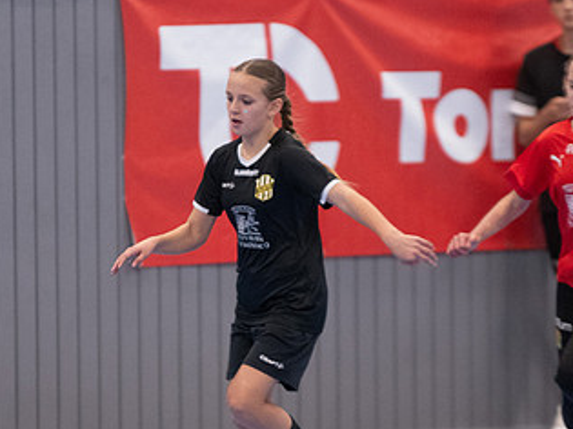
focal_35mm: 532
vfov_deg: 2.8
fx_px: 8803
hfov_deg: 3.7
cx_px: 242
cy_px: 304
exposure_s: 1/500
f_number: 3.2
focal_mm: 200
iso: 6400
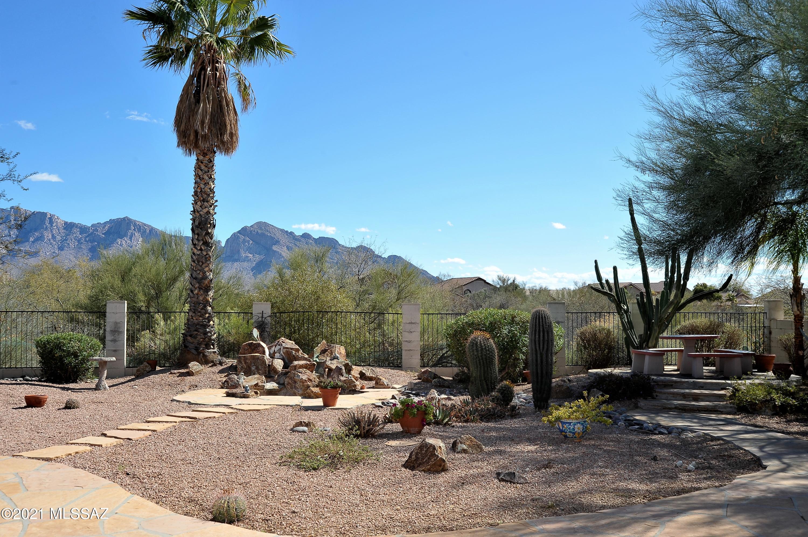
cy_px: 268
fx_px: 785
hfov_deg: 54.5
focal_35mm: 35
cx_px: 404
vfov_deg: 37.8
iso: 320
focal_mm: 35
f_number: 10
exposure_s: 1/320
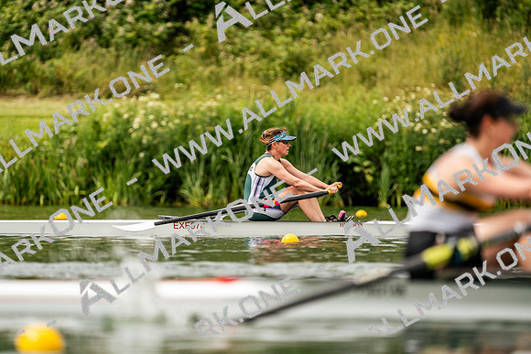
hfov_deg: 3.4
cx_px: 266
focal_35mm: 600
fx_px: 8852
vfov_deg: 2.3
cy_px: 177
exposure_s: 1/2000
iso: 400
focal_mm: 600
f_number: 6.3
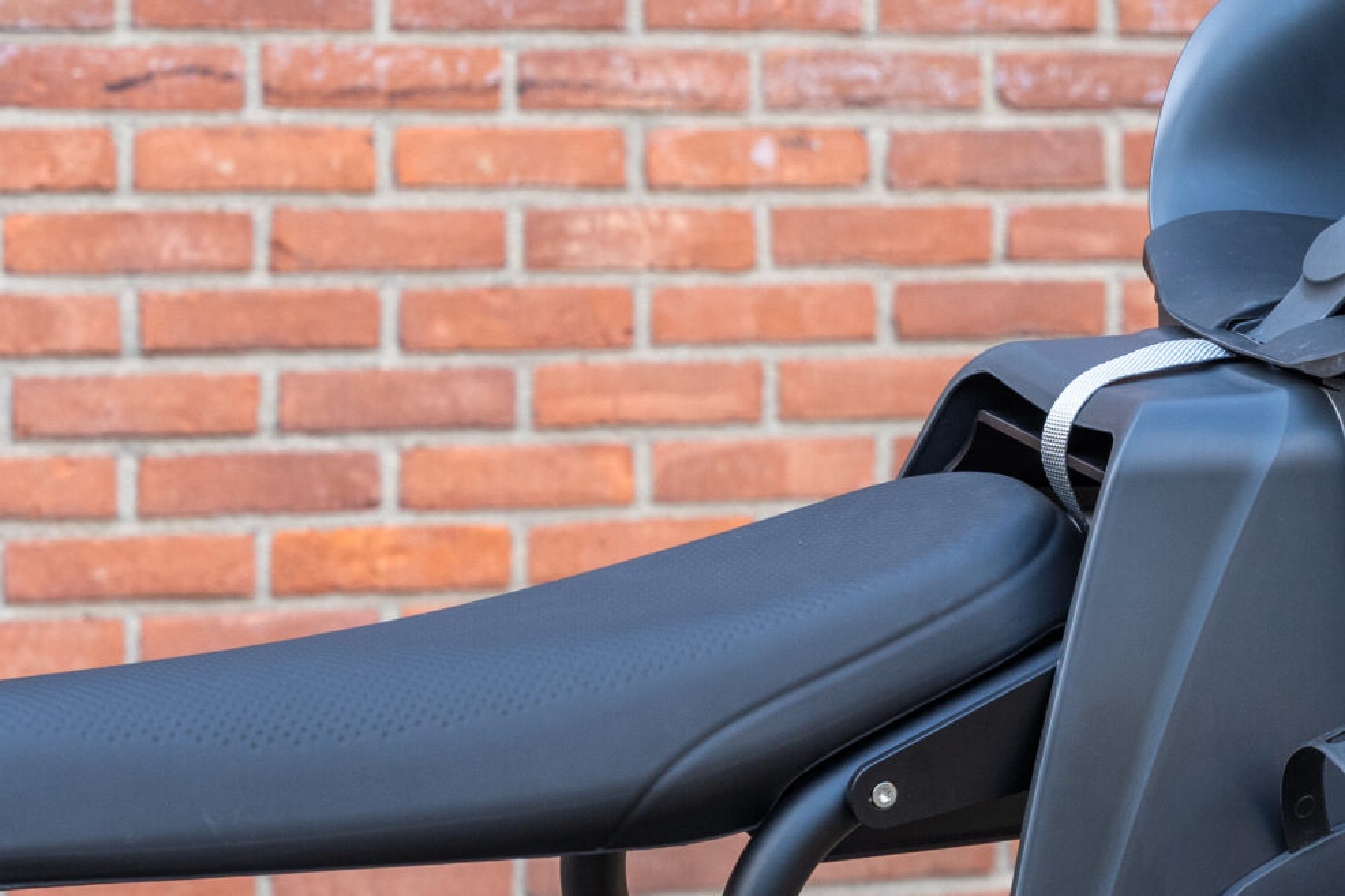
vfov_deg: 7.9
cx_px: 1236
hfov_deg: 11.7
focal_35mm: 174
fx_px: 6509
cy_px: 271
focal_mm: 67.1
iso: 1000
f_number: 5.6
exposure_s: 1/125
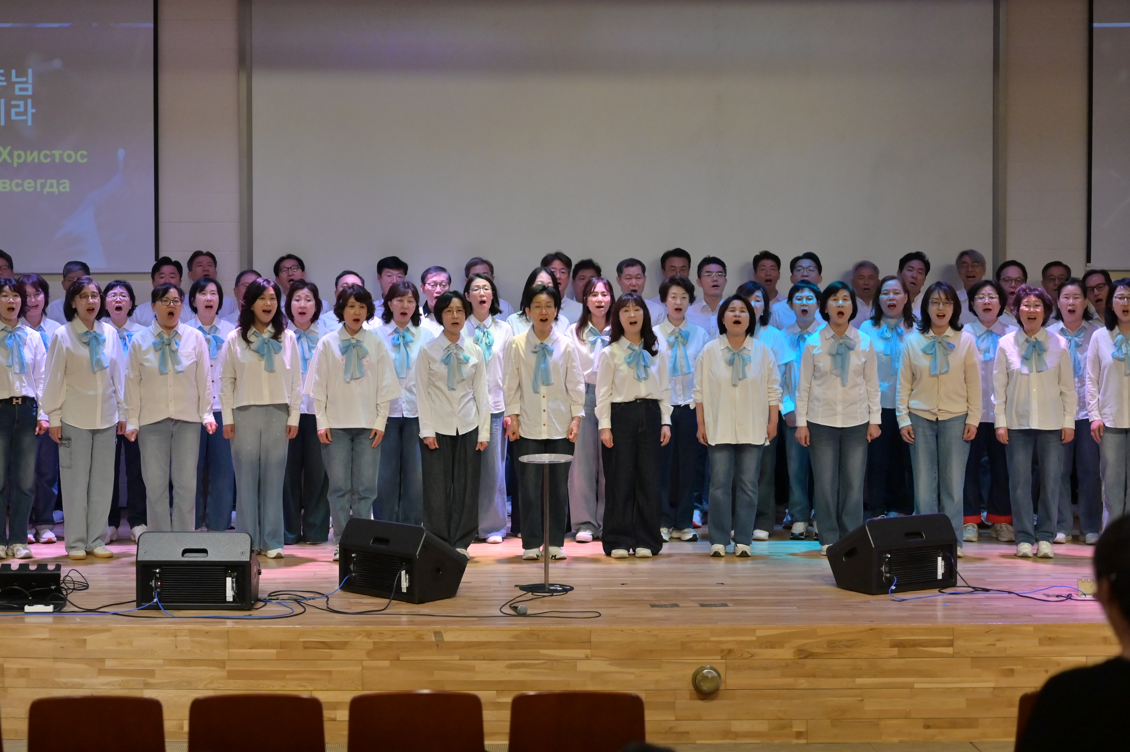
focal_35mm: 70
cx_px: 423
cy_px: 244
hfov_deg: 28.8
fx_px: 2196
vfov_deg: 19.4
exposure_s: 1/2000
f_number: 2
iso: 2000
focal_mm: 50
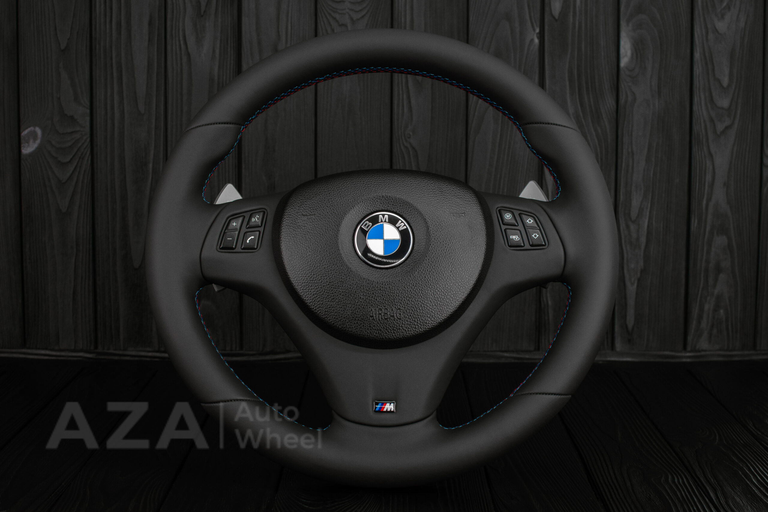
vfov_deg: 25.8
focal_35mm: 52
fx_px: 1120
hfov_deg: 37.8
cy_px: 256
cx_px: 384
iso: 500
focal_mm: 35
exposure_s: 1/125
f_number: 6.3
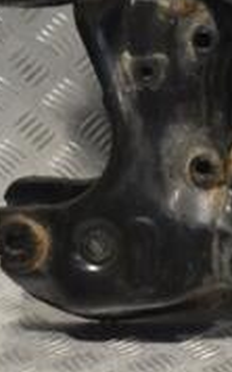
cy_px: 75
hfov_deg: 7.5
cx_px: 512
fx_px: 1672
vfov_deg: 12.6
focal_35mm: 165
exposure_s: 1/200
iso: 3200
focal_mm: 32
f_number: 7.1
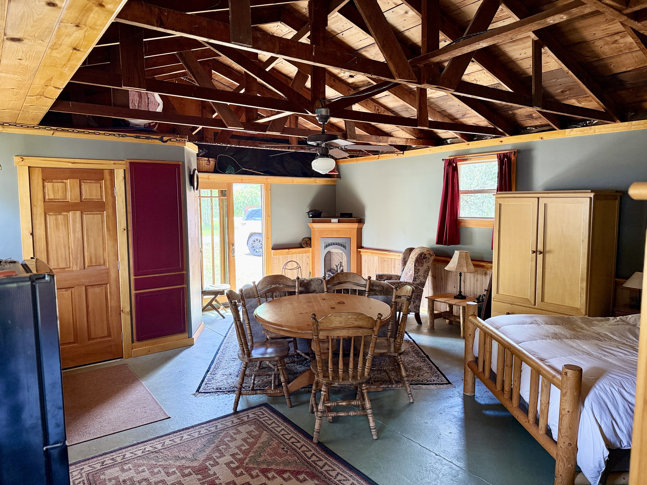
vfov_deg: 56.8
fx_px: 449
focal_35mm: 24
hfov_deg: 71.6
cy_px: 242
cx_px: 324
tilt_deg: -5.0
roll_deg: +0.4
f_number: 1.78
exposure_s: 1/60
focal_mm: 6.76
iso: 250
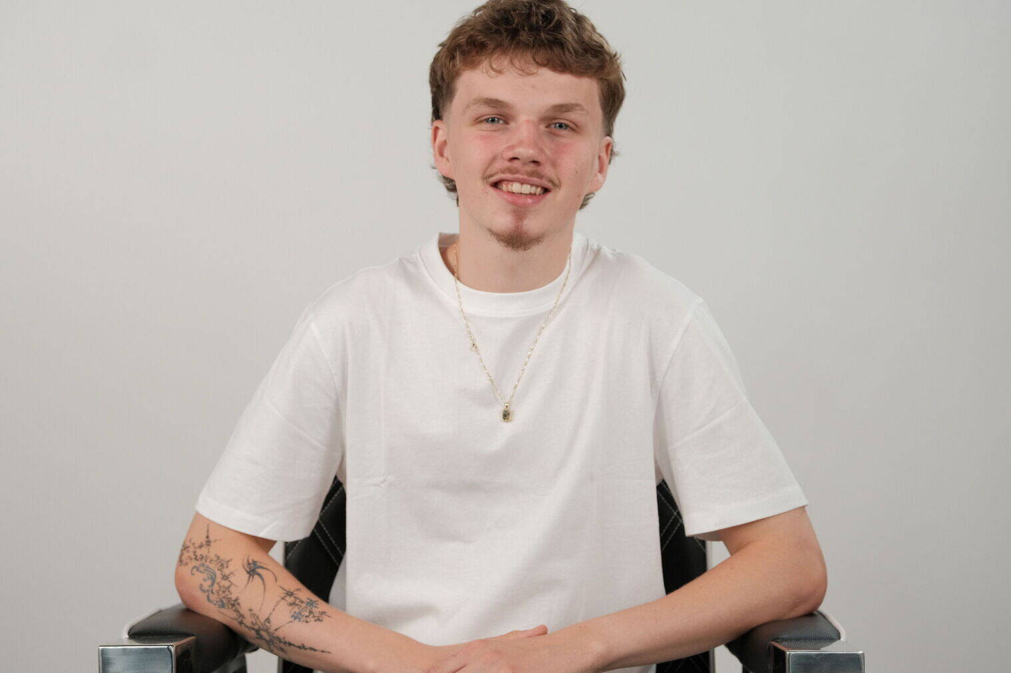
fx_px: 2218
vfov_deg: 17.3
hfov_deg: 25.7
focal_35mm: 79
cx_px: 490
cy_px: 332
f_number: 4
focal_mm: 50
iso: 1000
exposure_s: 1/125
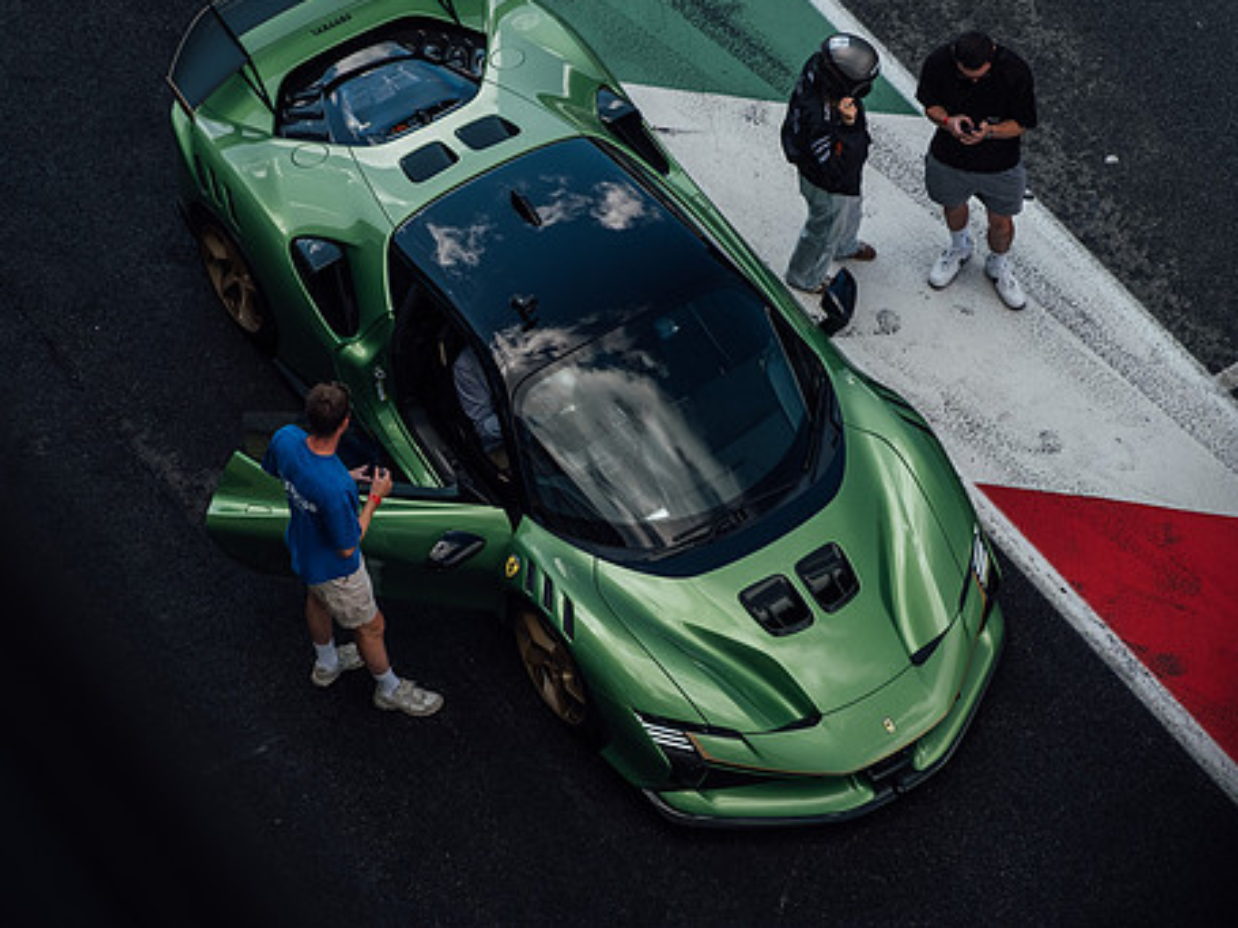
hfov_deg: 18.0
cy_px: 442
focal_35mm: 109
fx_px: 3897
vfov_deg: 13.6
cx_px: 531
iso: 400
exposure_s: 1/640
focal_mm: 55
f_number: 3.2
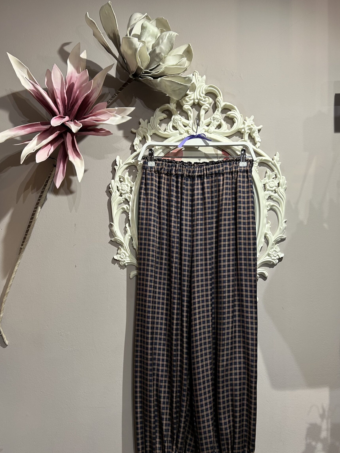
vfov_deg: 61.5
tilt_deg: +0.1
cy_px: 251
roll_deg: +0.1
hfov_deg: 48.2
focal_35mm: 29
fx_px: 380
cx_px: 184
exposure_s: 1/50
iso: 80
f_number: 1.5
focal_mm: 5.7
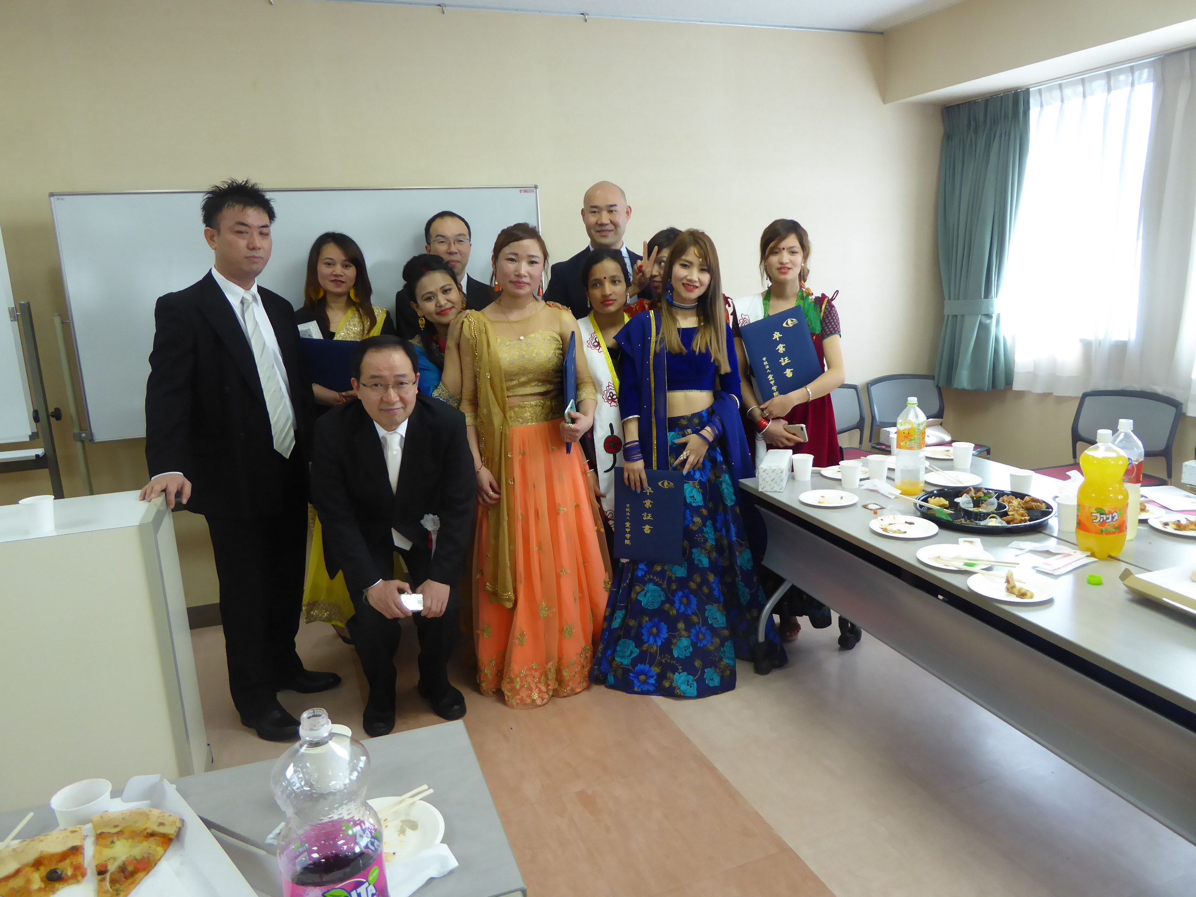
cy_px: 448
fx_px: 864
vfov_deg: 54.9
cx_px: 598
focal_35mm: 25
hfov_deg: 69.4
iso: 200
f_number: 3.3
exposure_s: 1/60
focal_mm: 4.3
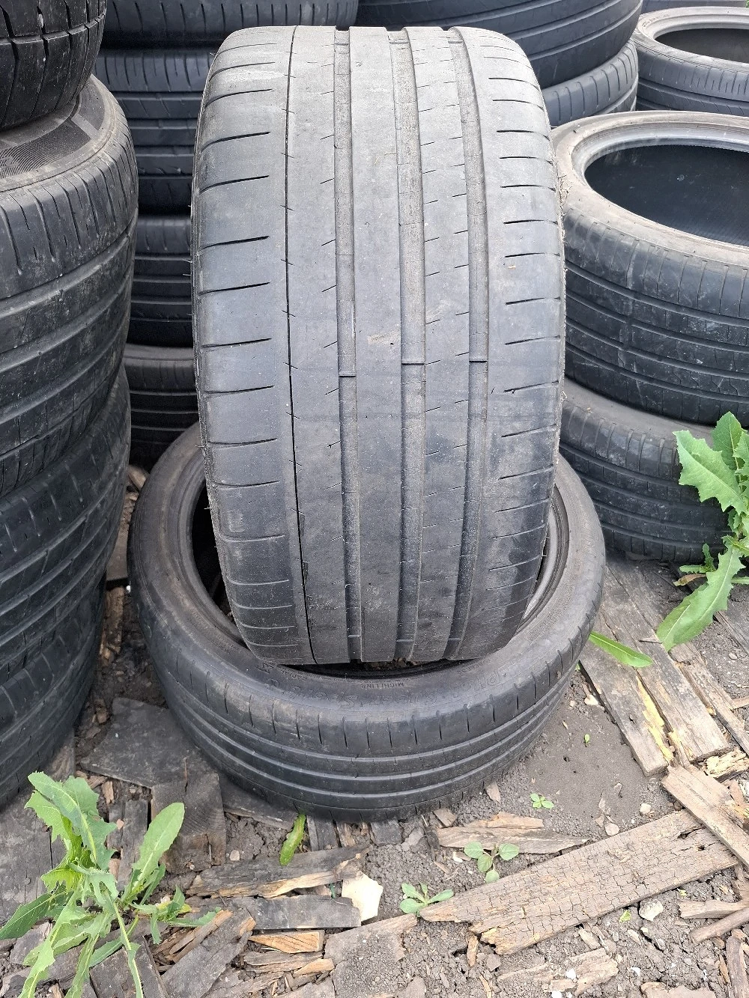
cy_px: 499
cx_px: 374
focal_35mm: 23
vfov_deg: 73.9
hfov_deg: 58.9
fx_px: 663
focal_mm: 5.54
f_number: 1.8
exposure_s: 1/100
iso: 80
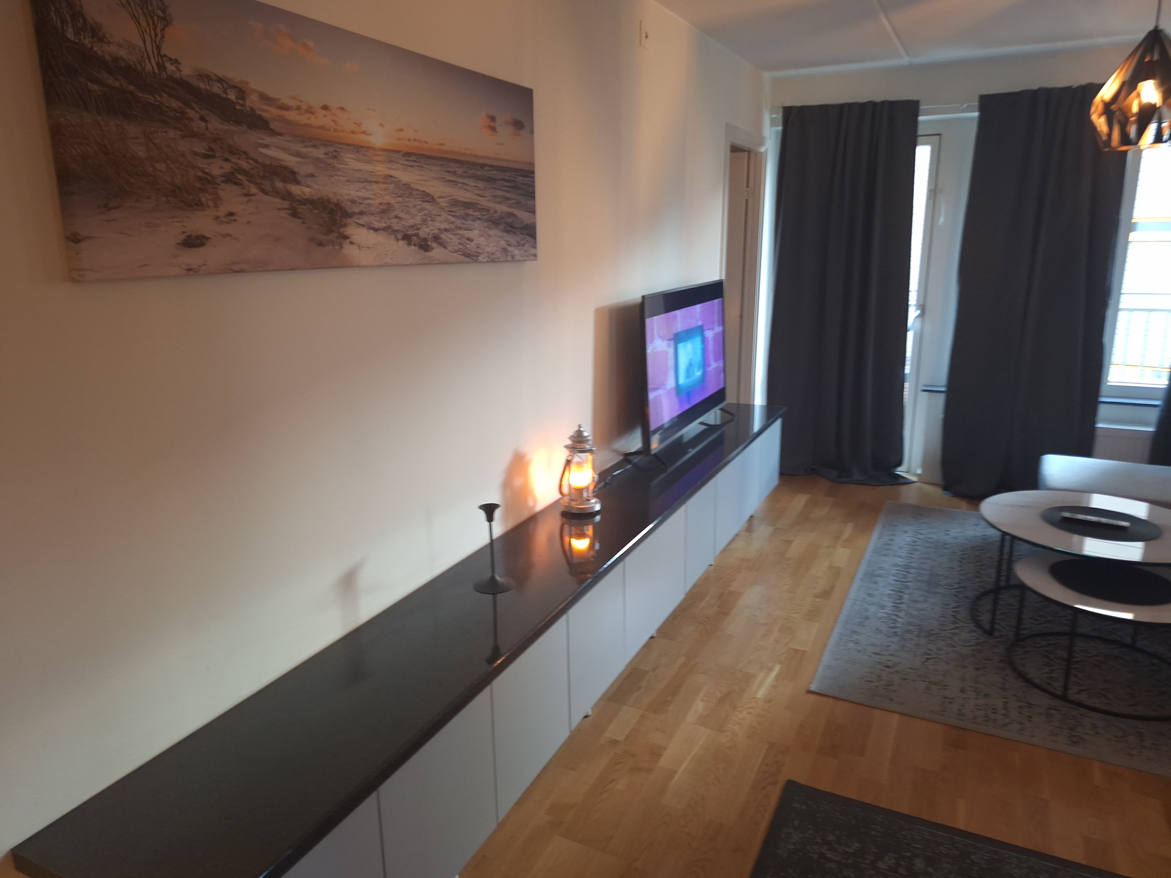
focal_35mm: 23
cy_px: 439
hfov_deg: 73.9
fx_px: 778
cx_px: 586
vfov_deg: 58.9
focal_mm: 5.54
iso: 250
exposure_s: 1/30
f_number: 1.8
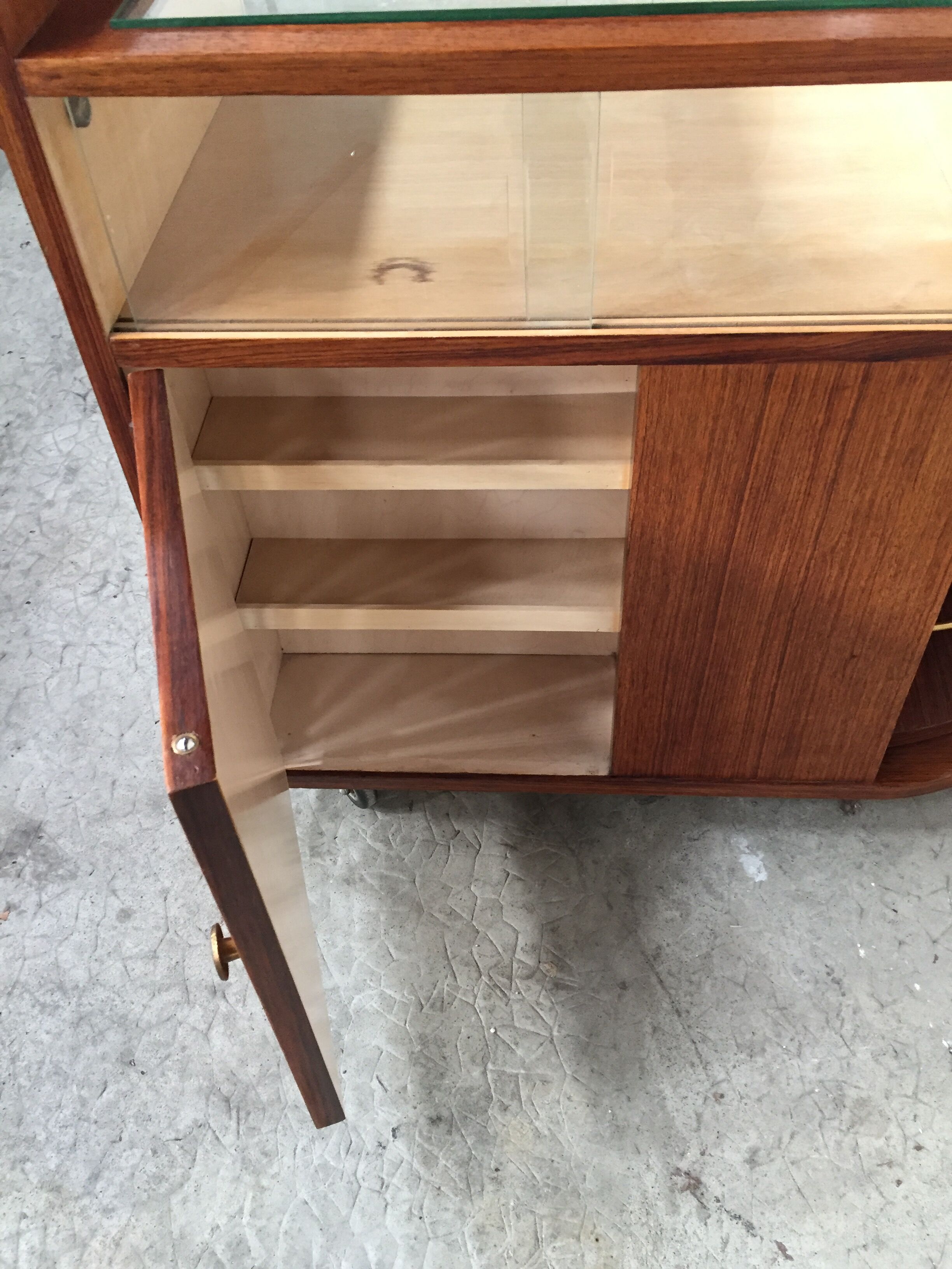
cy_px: 634
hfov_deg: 48.2
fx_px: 1063
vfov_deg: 61.7
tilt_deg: -47.5
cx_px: 476
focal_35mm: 29
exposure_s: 1/33
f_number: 2.2
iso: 250
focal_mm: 4.15
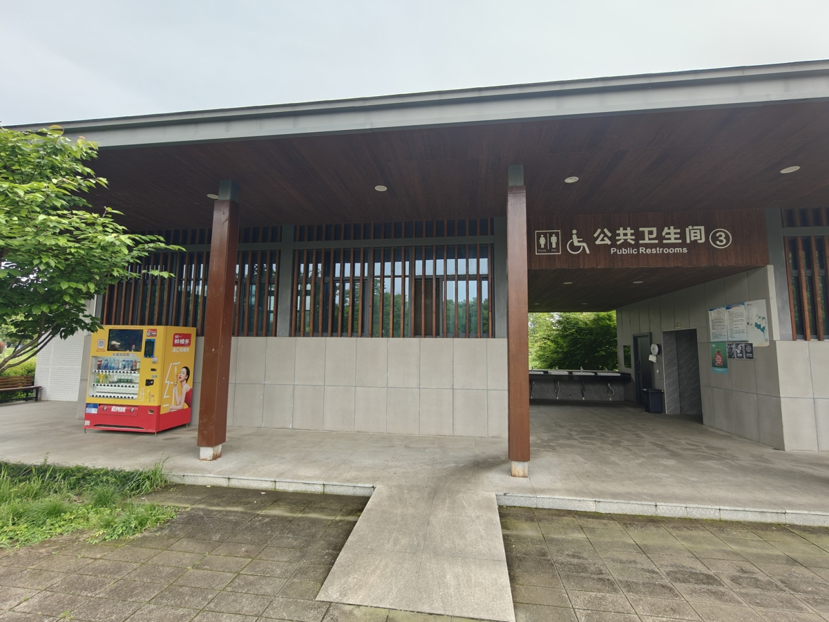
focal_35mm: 15
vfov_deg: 81.7
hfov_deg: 98.2
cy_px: 311
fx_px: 359
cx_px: 414
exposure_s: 1/200
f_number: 2
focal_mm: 2.3
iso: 160
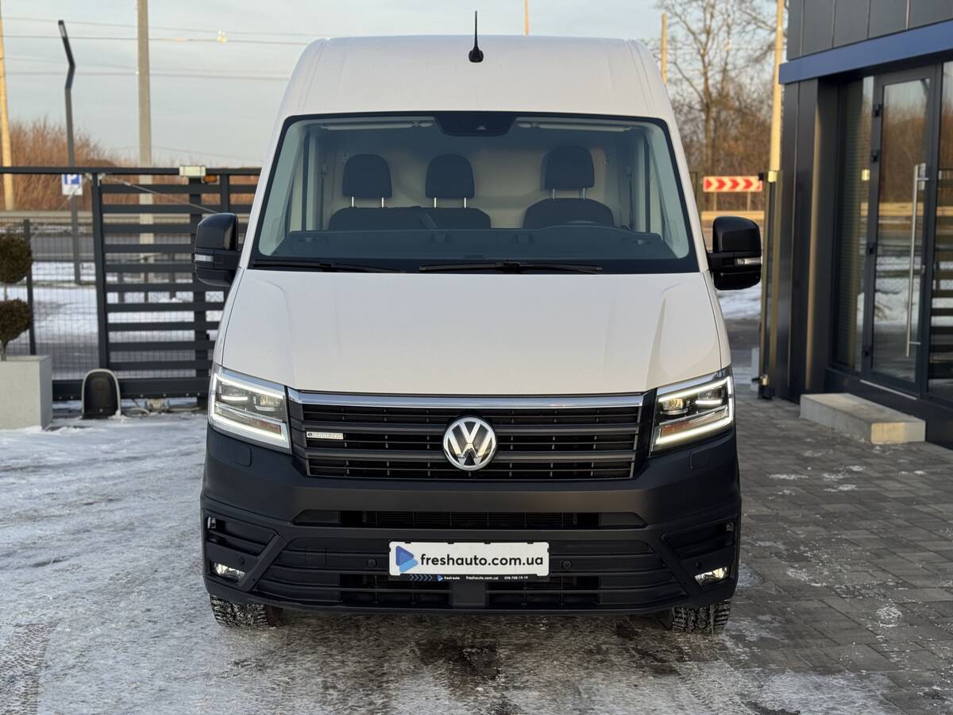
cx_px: 476
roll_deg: -0.4
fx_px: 1321
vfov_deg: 30.3
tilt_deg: -7.6
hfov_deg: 39.7
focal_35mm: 48
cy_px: 358
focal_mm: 6.76
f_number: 1.78
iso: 64
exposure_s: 1/1011
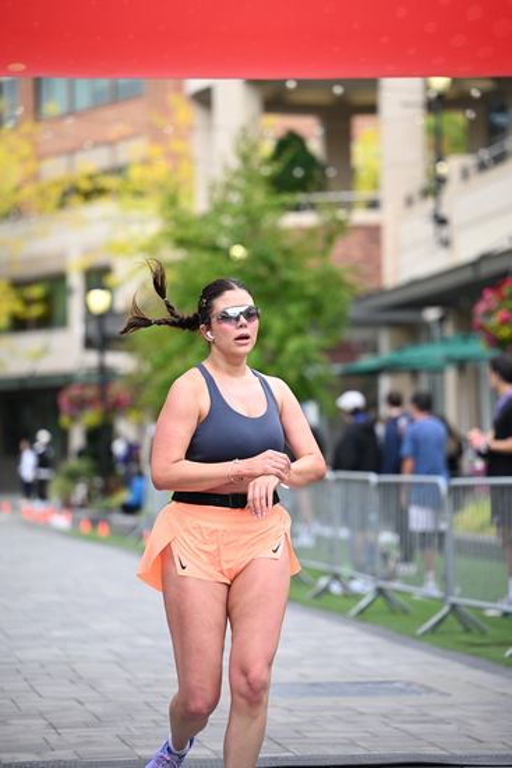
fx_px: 2558
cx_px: 256
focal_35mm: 120
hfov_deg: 11.4
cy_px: 384
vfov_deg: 17.1
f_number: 2.8
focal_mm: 120
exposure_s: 1/1600
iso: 640
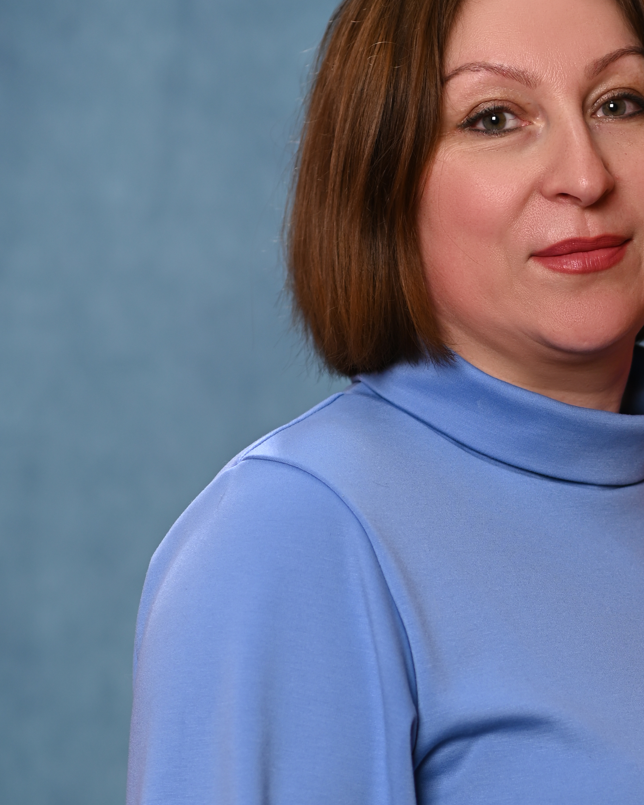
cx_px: 515
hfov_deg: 8.8
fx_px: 4194
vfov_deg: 10.9
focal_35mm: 176
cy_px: 635
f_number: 2.8
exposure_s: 1/200
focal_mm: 85
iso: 200
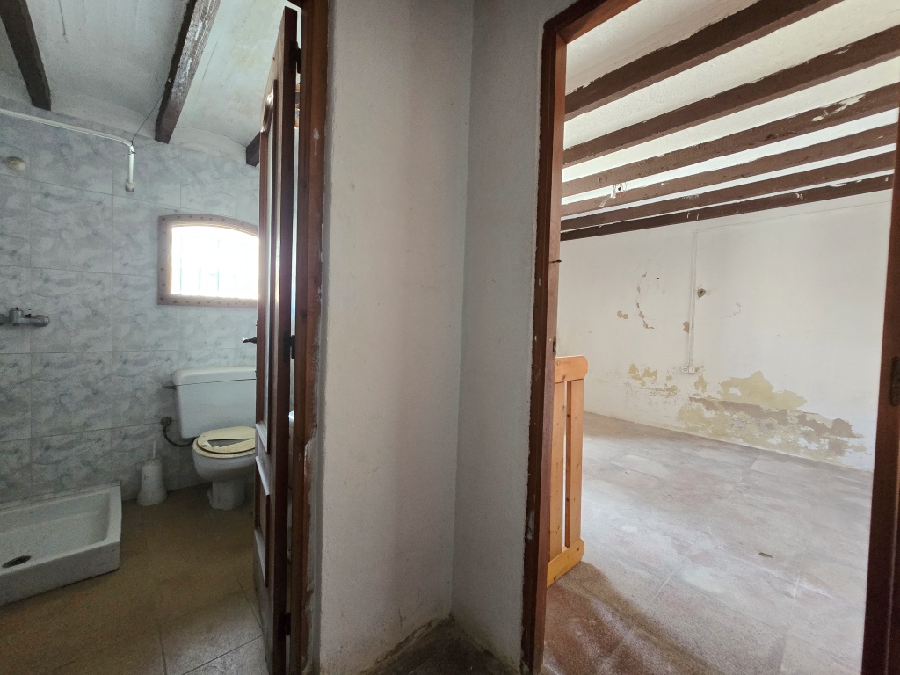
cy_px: 338
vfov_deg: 89.9
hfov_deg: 106.2
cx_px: 450
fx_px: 338
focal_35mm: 13
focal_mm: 2.2
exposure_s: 1/60
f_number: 2.2
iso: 500
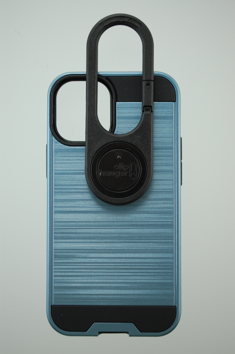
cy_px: 177
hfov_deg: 25.0
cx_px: 118
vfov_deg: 36.9
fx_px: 530
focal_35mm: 54
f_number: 5.3
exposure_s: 1/50
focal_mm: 36
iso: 400
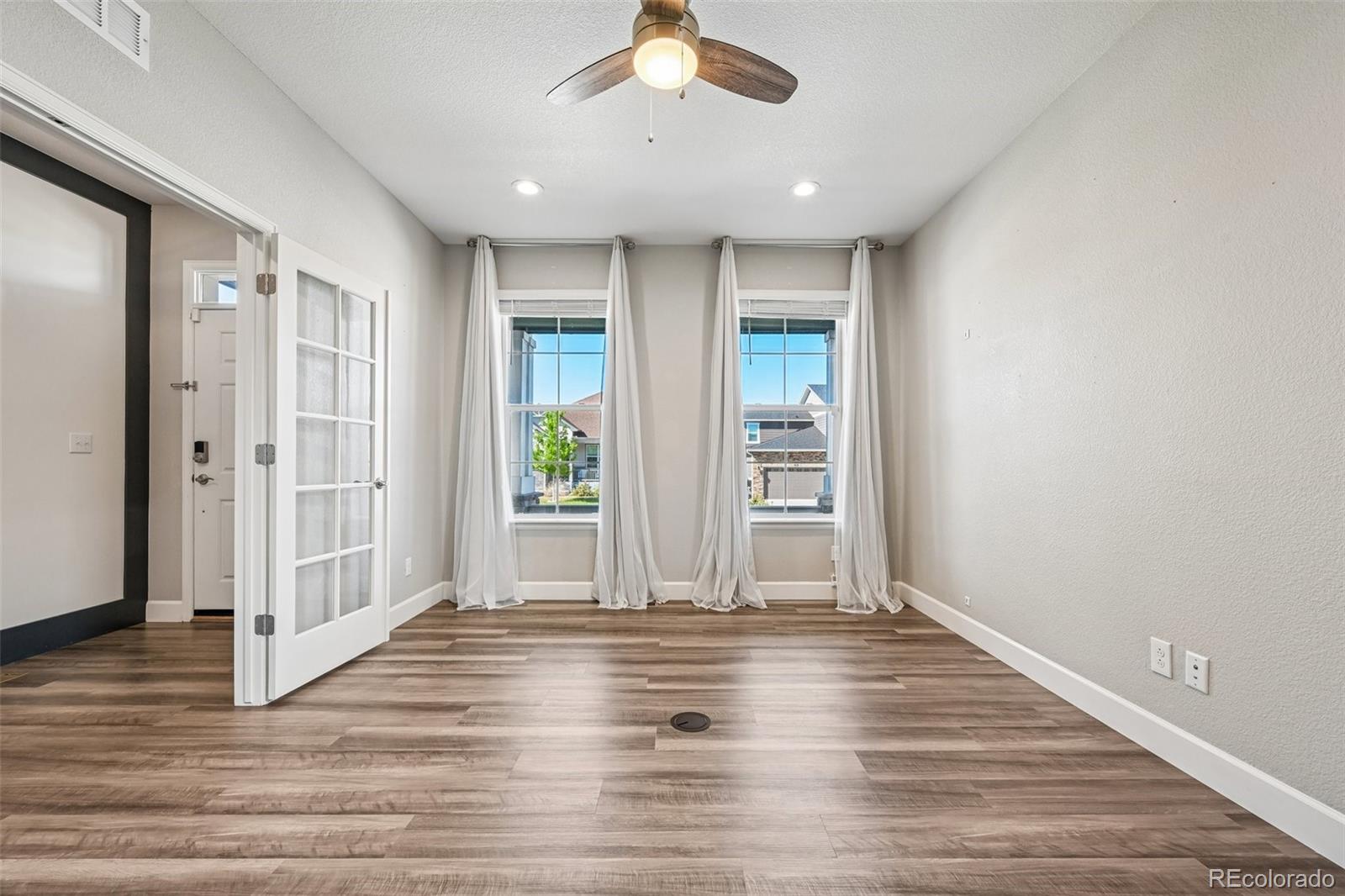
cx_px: 672
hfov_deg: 104.3
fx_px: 523
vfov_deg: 81.2
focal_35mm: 14
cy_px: 448
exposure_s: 1/15
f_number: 10
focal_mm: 14
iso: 320
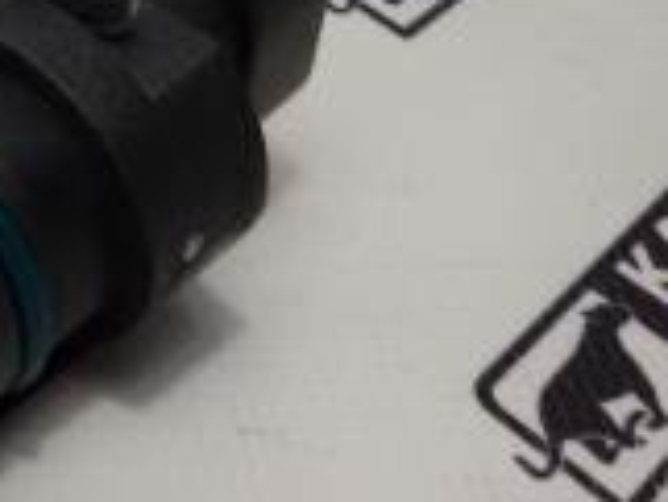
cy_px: -147
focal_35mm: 104
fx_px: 2008
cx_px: -236
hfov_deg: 17.5
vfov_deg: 13.7
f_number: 2.4
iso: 50
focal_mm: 2.93
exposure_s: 1/50
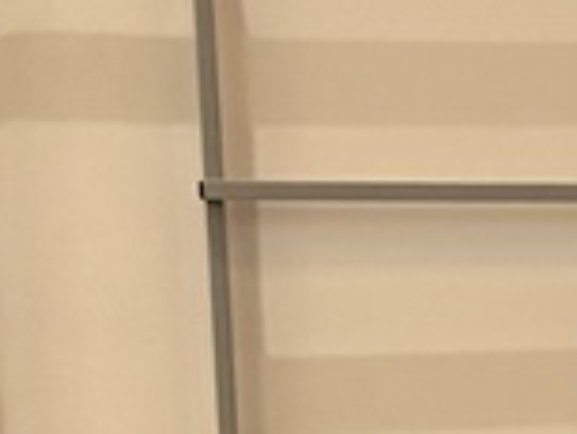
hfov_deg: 9.4
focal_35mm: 174
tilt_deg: -7.7
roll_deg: +0.0
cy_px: 559
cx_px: 1637
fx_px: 2903
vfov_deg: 8.4
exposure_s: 1/40
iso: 500
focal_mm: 5.96
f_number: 1.6
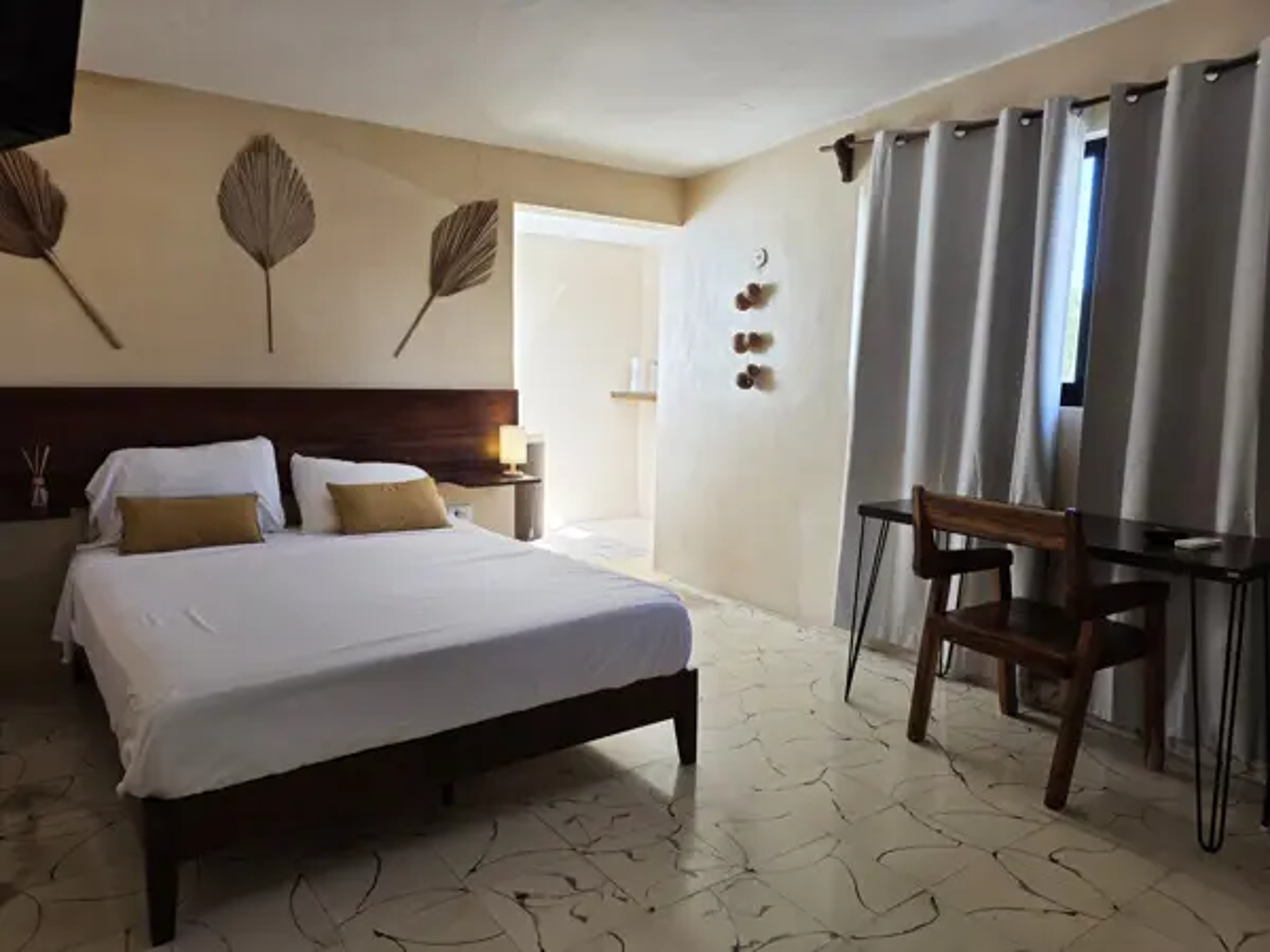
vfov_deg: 58.9
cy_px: 476
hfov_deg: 73.9
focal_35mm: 23
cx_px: 635
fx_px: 844
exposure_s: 1/180
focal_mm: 6.3
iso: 80
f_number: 1.7
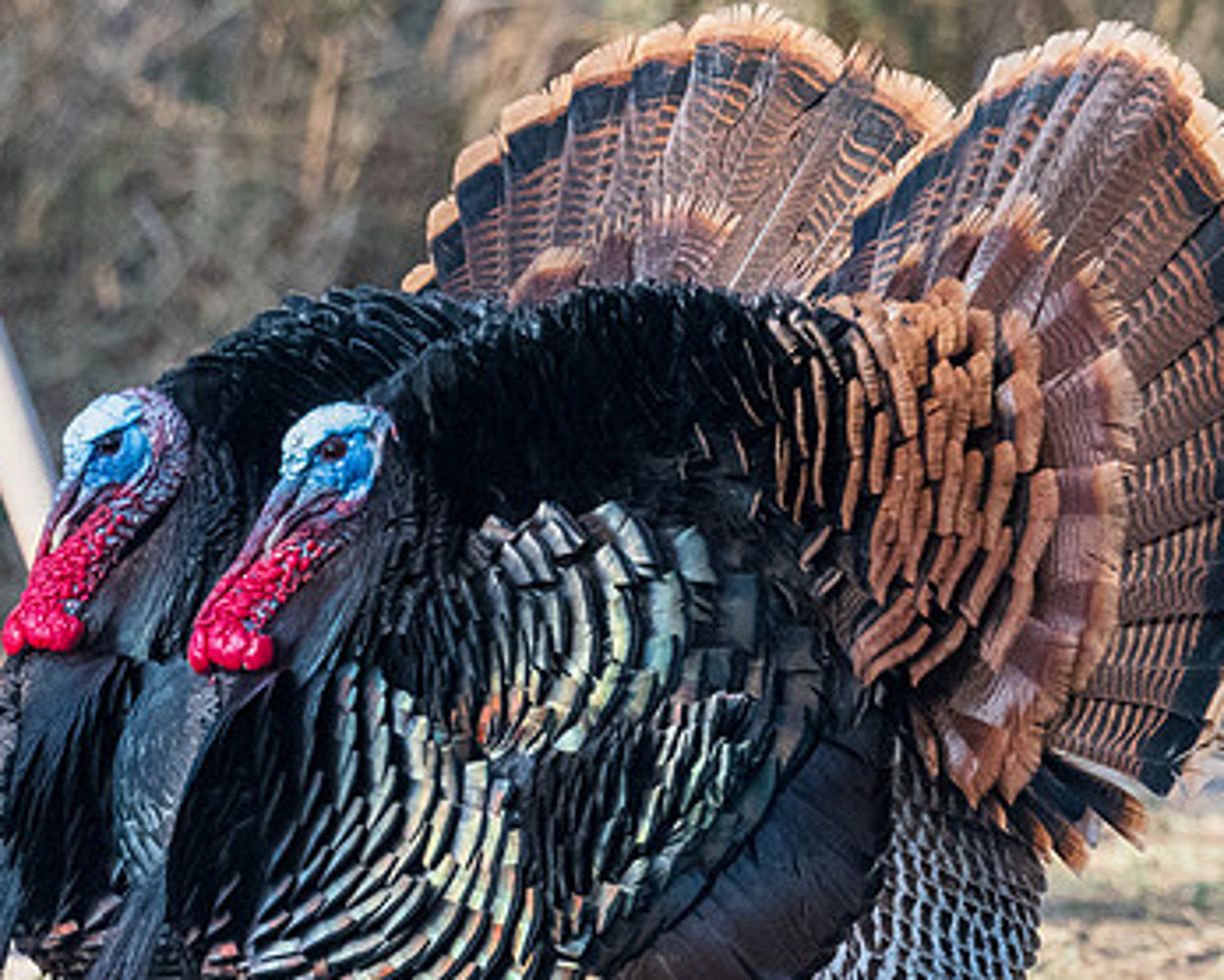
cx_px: 628
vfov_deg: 0.9
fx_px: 64518
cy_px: 546
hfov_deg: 1.1
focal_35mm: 1780
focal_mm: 500
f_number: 7.1
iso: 3200
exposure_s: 1/1600
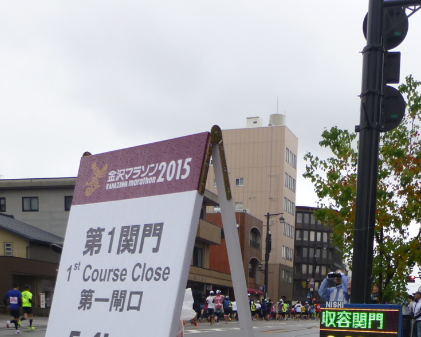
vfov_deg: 25.7
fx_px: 635
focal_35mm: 51
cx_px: 235
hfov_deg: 36.6
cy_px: 433
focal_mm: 4.3
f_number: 3.3
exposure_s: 1/80
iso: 100
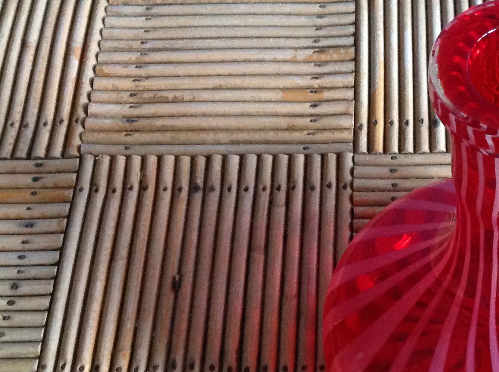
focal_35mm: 68
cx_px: 473
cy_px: 325
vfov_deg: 21.1
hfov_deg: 27.3
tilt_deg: -61.2
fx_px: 979
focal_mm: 4.28
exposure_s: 1/15
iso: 400
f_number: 2.4
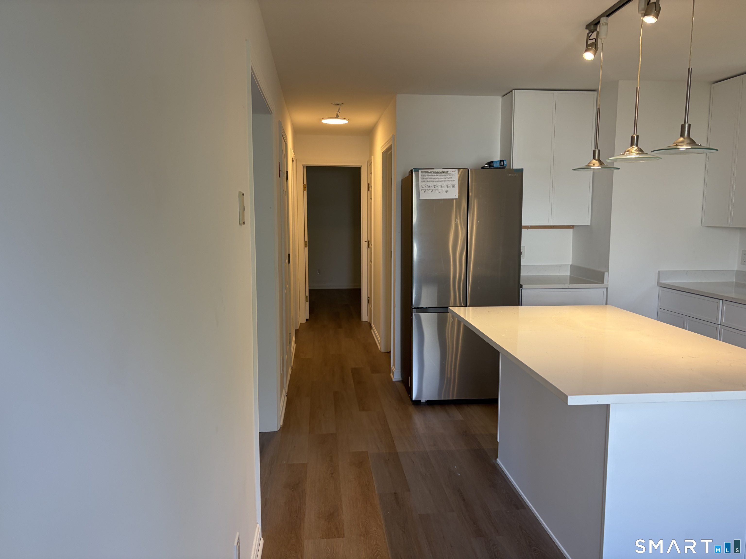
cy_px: 280
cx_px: 373
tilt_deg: -8.8
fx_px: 560
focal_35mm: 26
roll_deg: +1.4
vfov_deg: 53.1
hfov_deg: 67.3
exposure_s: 1/120
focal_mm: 5.96
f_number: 1.6
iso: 64
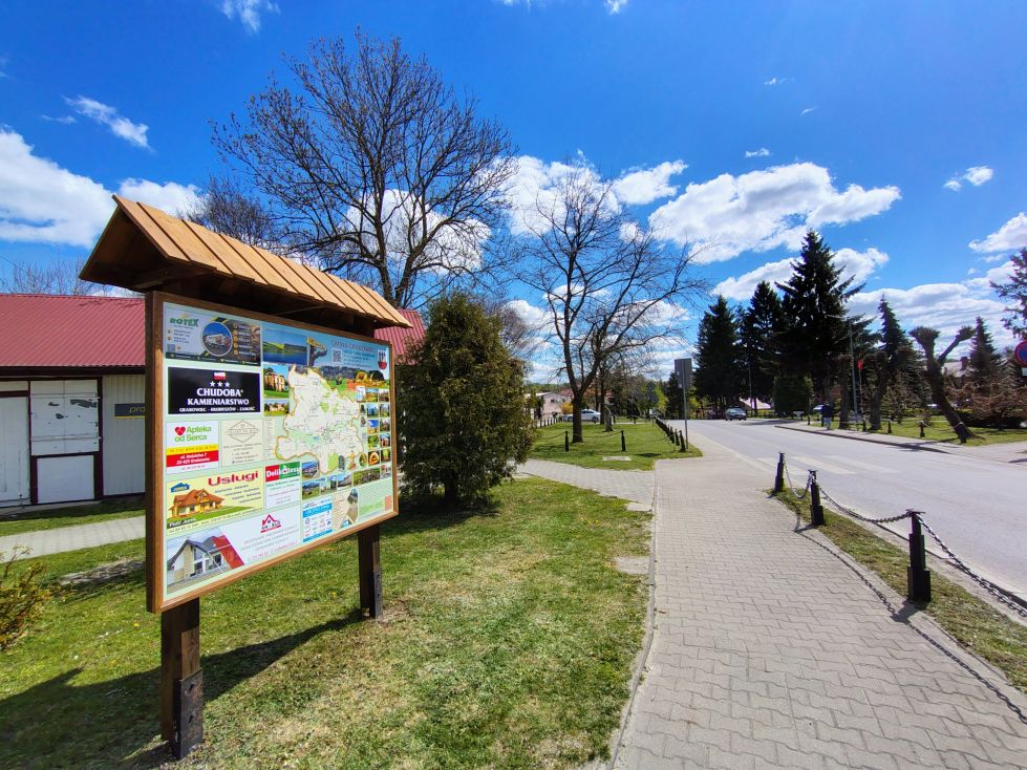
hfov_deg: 94.5
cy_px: 385
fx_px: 475
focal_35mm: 16
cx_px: 514
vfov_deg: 78.1
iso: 100
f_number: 2.2
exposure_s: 1/1754
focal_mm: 1.66
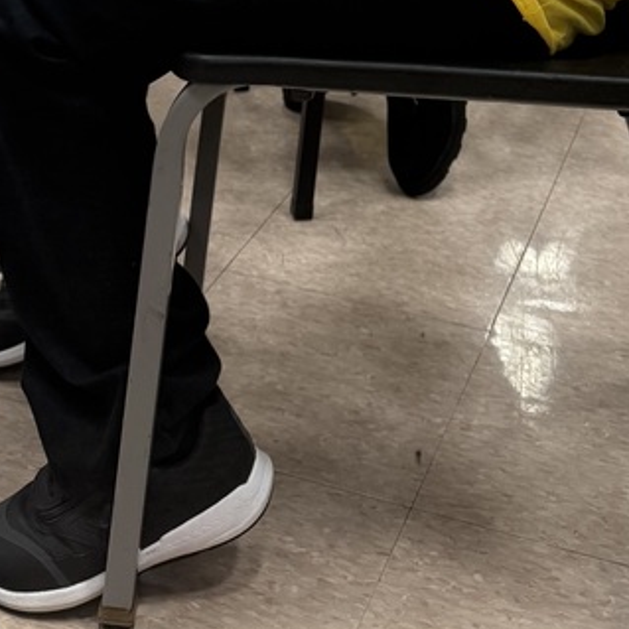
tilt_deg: -3.6
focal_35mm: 68
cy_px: -367
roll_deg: -3.8
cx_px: 347
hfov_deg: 25.3
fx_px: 1398
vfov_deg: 20.8
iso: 200
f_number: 1.78
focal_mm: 6.76
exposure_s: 1/120
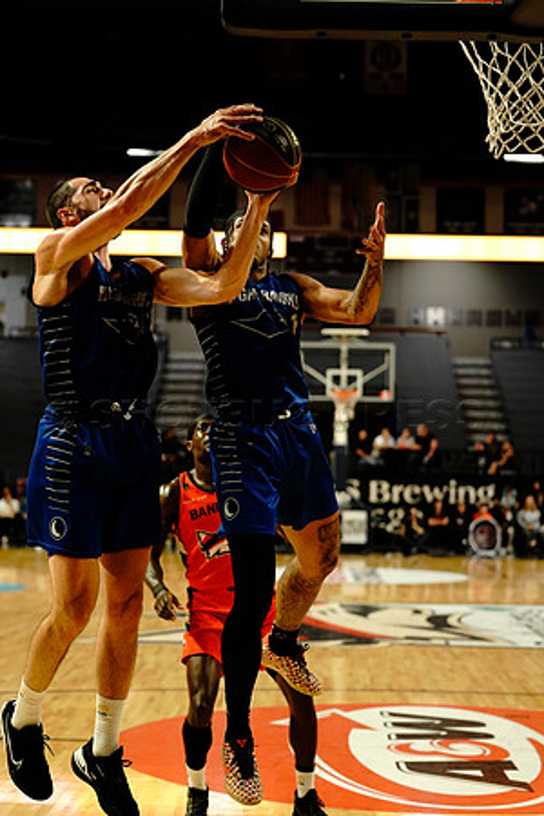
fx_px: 1587
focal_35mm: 70
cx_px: 272
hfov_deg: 19.5
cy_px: 408
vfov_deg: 28.8
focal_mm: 70
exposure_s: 1/2000
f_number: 2.8
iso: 5000
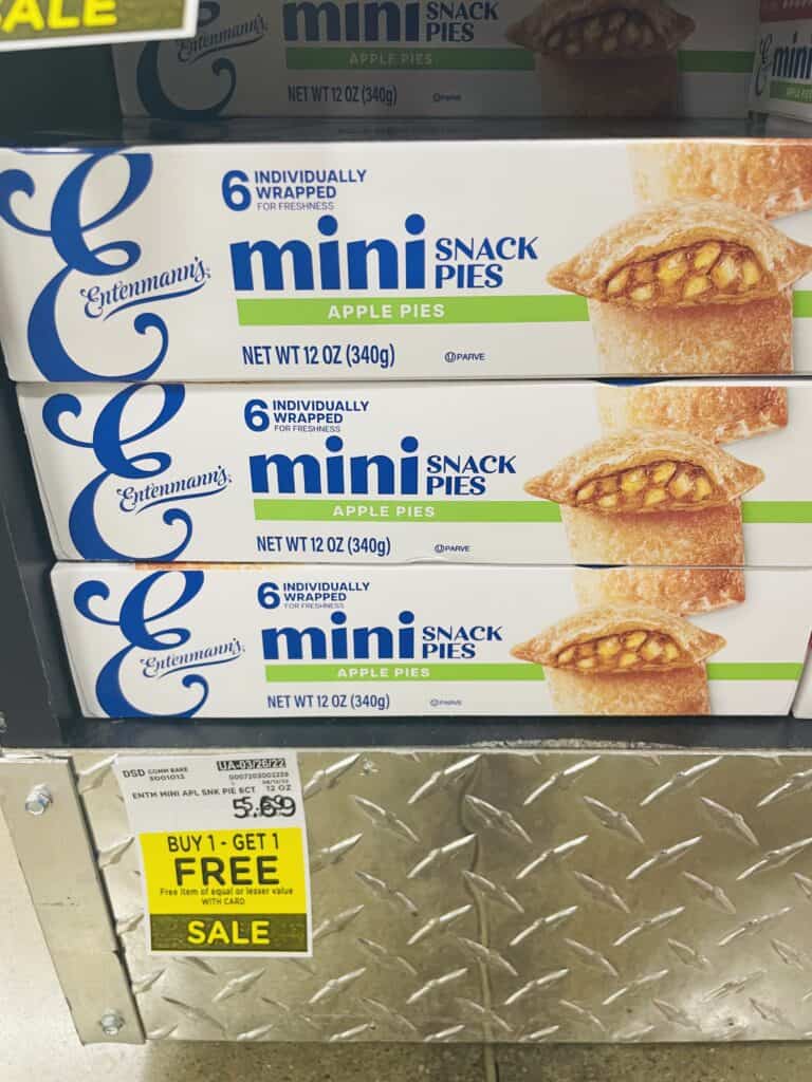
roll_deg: +0.3
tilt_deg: -29.0
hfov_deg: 53.1
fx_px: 813
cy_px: 541
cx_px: 406
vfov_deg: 67.3
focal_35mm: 26
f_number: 1.6
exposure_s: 1/63
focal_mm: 4.2
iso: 125
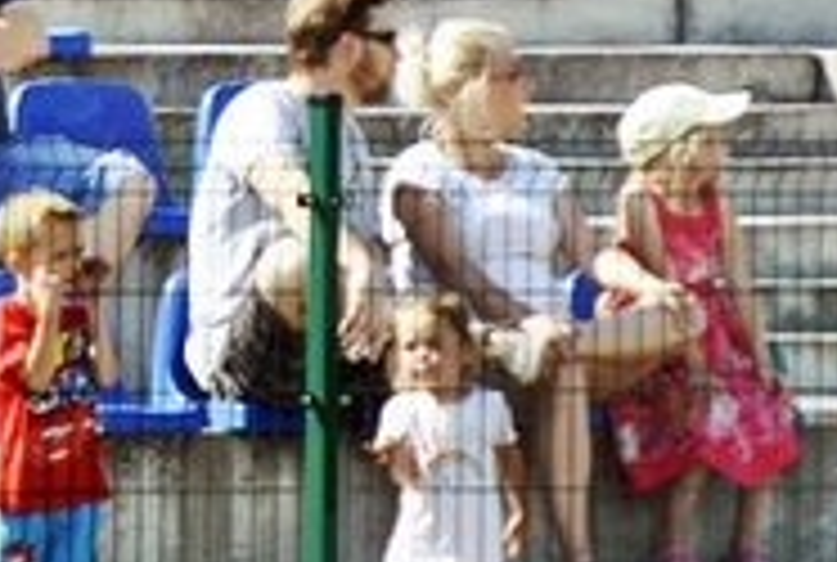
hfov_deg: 2.0
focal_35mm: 1049
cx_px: 9
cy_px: 4
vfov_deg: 1.3
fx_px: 24448
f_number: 5.6
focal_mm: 200
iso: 200
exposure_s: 1/500
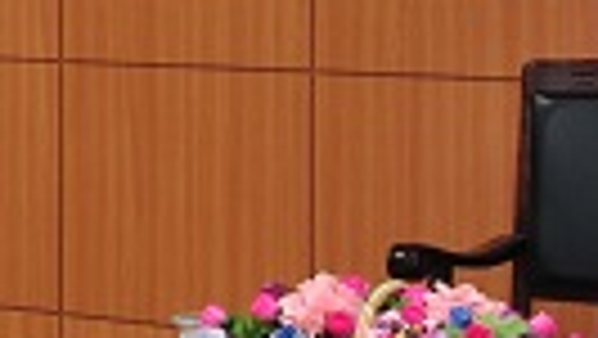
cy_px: -104
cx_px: -764
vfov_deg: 6.8
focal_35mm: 177
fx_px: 2808
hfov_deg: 10.7
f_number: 4.5
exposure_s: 1/100
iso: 1000
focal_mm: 32
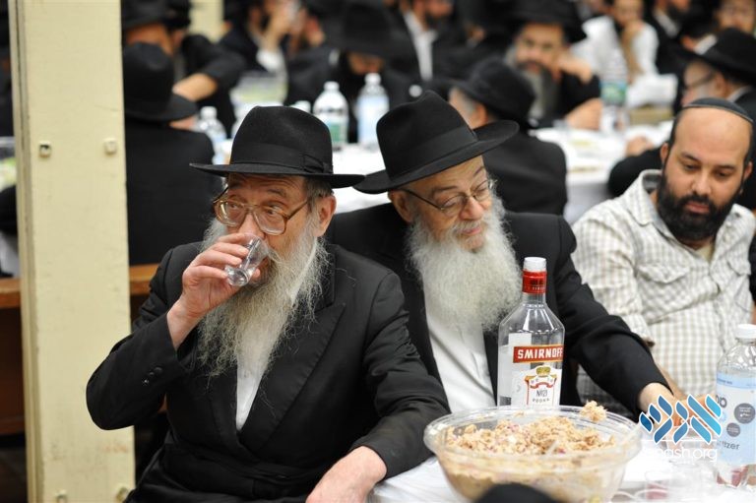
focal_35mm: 85
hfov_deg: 23.9
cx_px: 378
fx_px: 1784
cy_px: 252
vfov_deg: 16.1
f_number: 2.8
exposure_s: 1/125
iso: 1000
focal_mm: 85
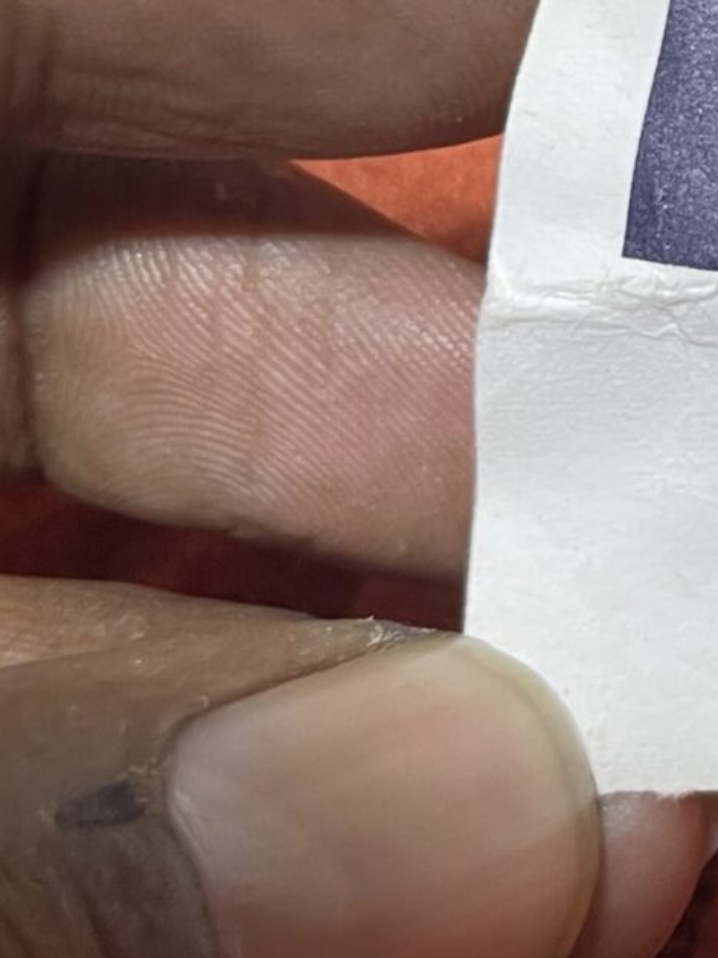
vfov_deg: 18.1
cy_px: -5
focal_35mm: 106
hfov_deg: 12.7
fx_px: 2932
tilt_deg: -51.2
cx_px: 1296
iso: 64
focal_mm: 4.2
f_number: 1.6
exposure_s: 1/50
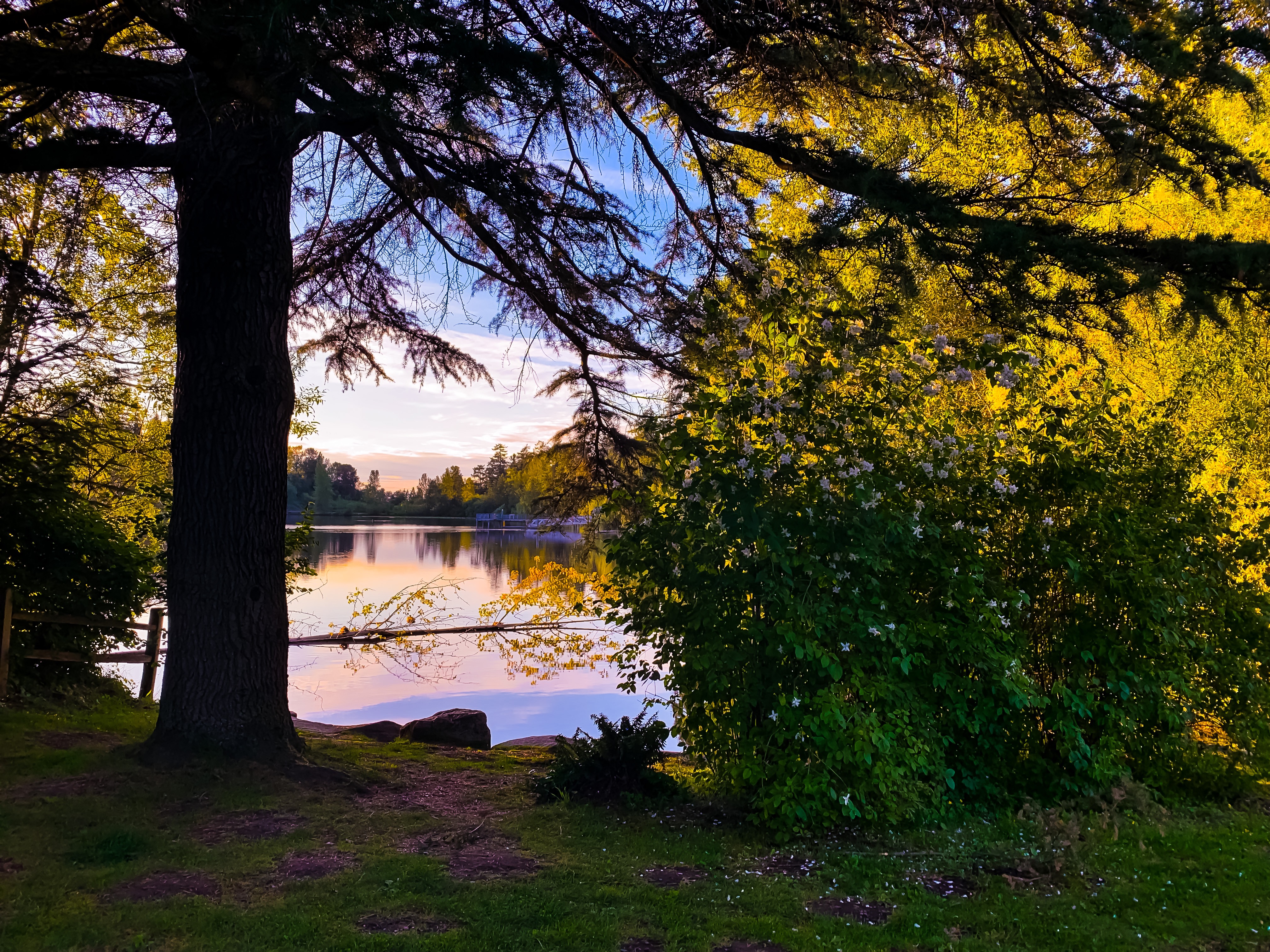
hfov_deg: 67.3
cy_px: 476
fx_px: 954
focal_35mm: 26
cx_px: 635
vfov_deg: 53.1
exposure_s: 1/276
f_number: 1.8
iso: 25
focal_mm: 4.25
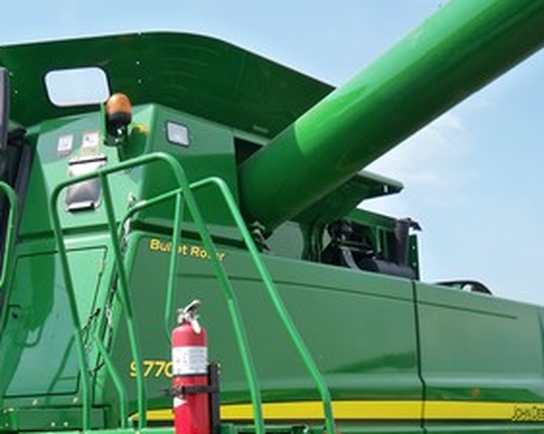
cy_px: 343
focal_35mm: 66
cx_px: 150
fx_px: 1062
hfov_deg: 28.4
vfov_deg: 22.8
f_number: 3.1
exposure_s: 1/640
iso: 100
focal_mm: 6.3
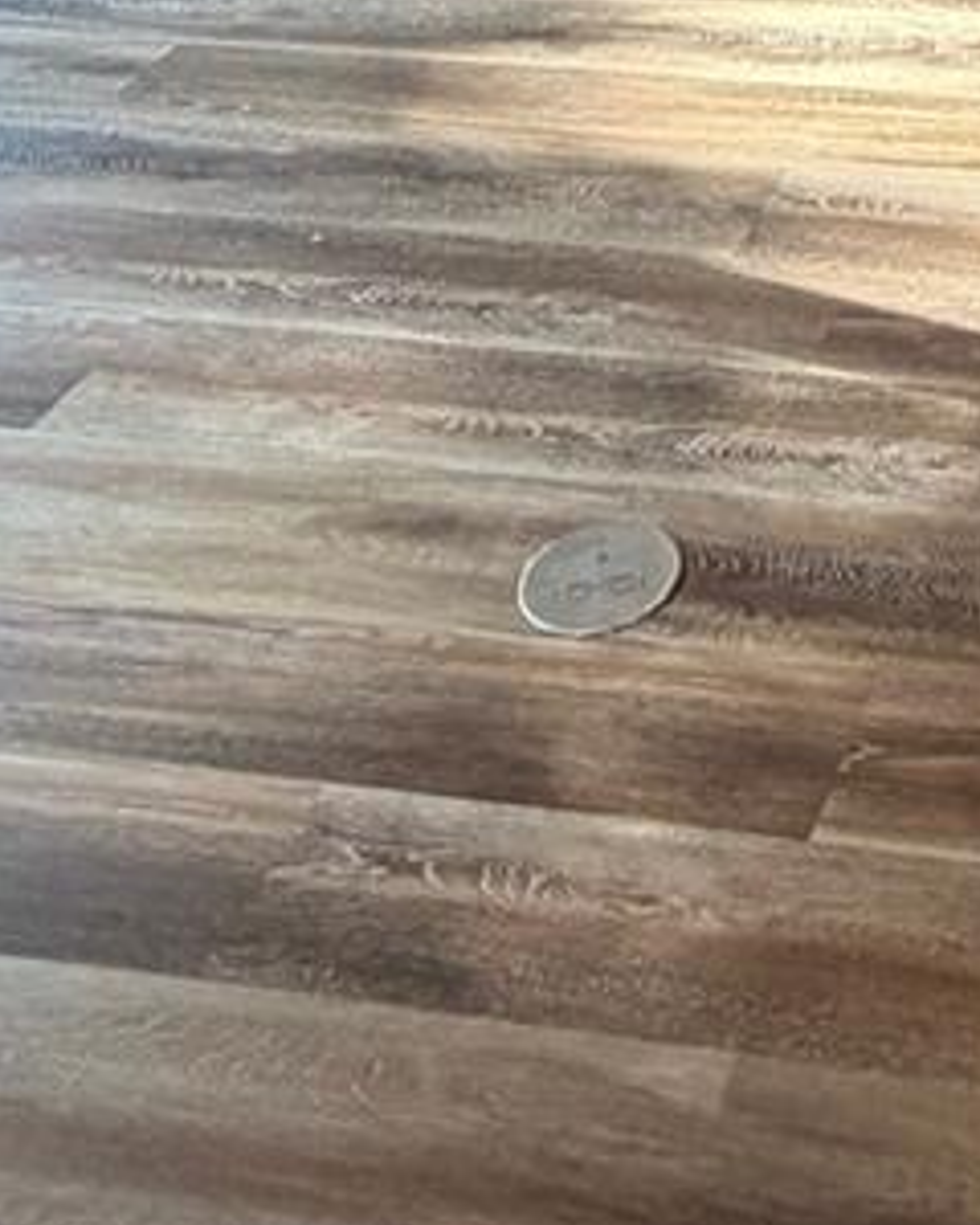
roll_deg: +1.6
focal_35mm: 70
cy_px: -935
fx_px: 2538
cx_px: 1294
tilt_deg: -5.9
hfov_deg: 20.0
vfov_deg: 20.2
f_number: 2.2
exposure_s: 1/120
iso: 200
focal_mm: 2.22
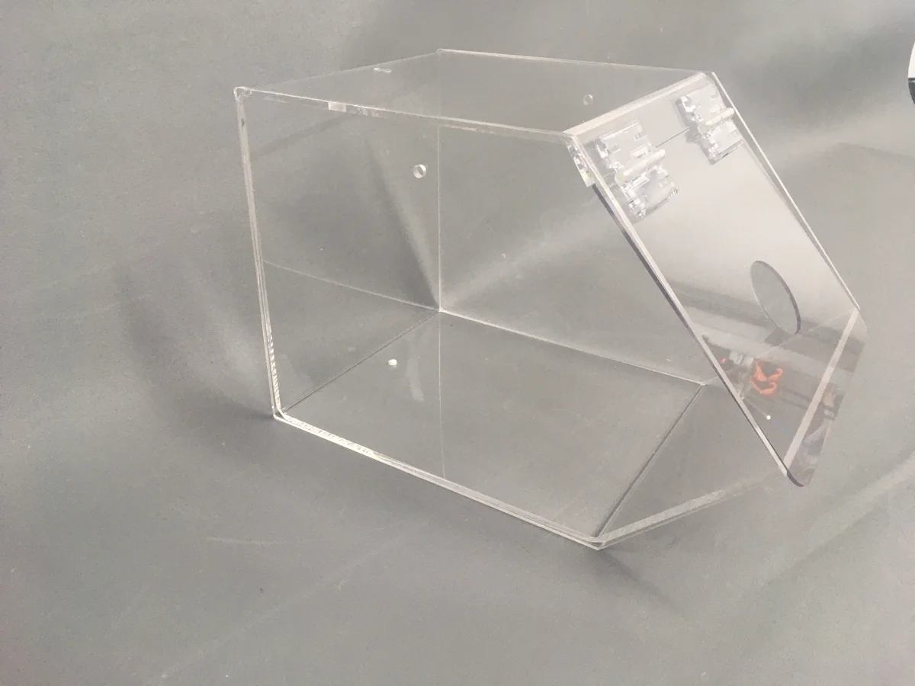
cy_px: 343
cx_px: 458
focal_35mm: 29
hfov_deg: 61.7
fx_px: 767
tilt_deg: -26.0
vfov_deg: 48.2
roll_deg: -1.2
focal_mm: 4.15
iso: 80
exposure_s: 1/33
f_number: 2.2
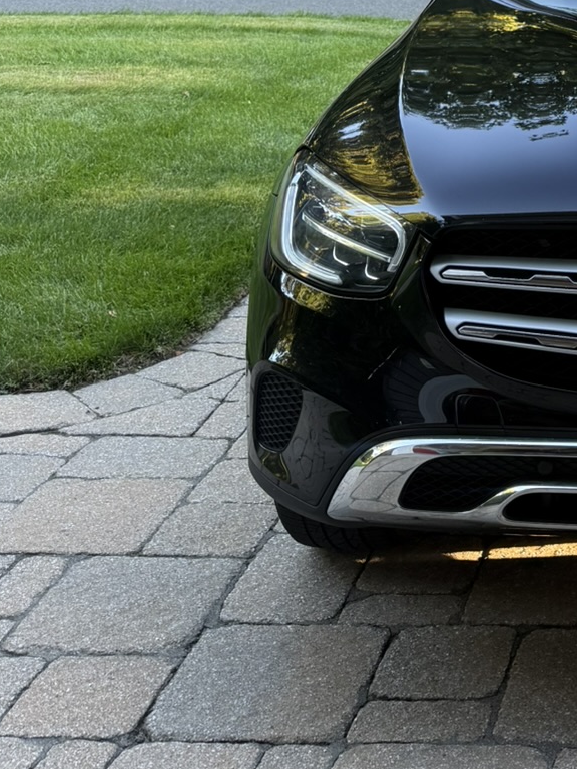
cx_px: 738
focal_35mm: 64
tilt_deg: -7.7
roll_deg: +0.1
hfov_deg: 21.0
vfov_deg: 28.5
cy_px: 15
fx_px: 1422
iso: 160
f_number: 1.78
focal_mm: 6.76
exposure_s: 1/121
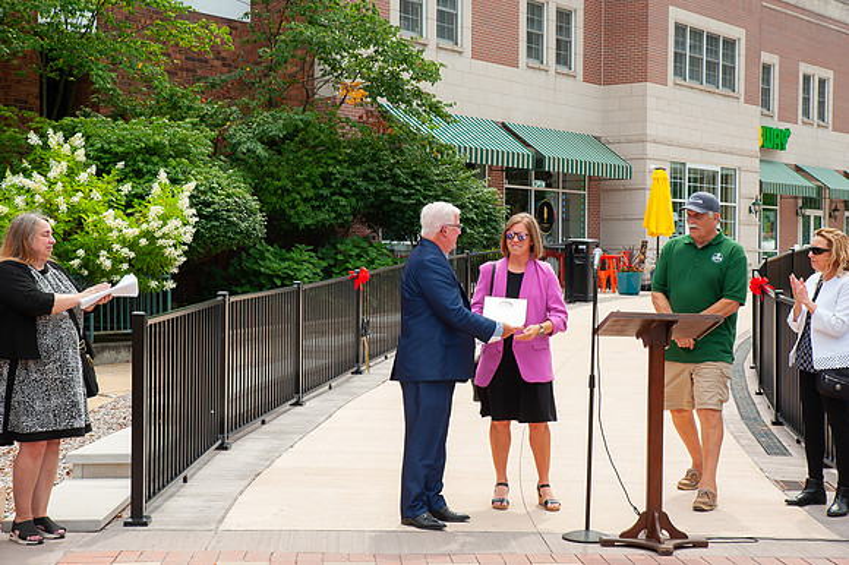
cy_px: 282
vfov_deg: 21.9
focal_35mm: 62
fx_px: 1461
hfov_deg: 32.4
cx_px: 424
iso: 400
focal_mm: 62
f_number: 13
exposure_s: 1/200
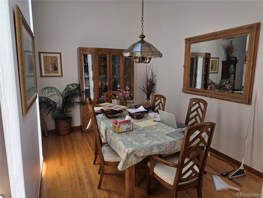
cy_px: 99
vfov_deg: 58.9
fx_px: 175
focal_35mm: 23
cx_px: 132
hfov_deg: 73.9
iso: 32
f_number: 1.7
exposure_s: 1/180
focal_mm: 6.3
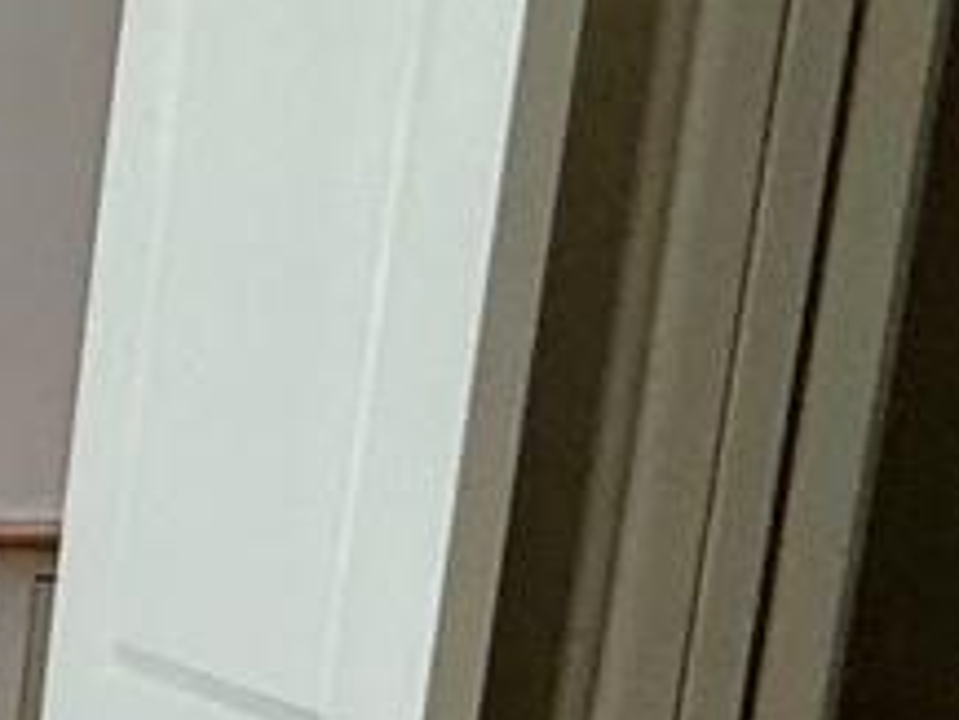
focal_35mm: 103
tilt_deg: -8.5
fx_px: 2855
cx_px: -1768
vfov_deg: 14.0
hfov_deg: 11.9
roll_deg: -0.3
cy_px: 844
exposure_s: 1/99
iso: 125
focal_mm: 2.22
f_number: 2.2
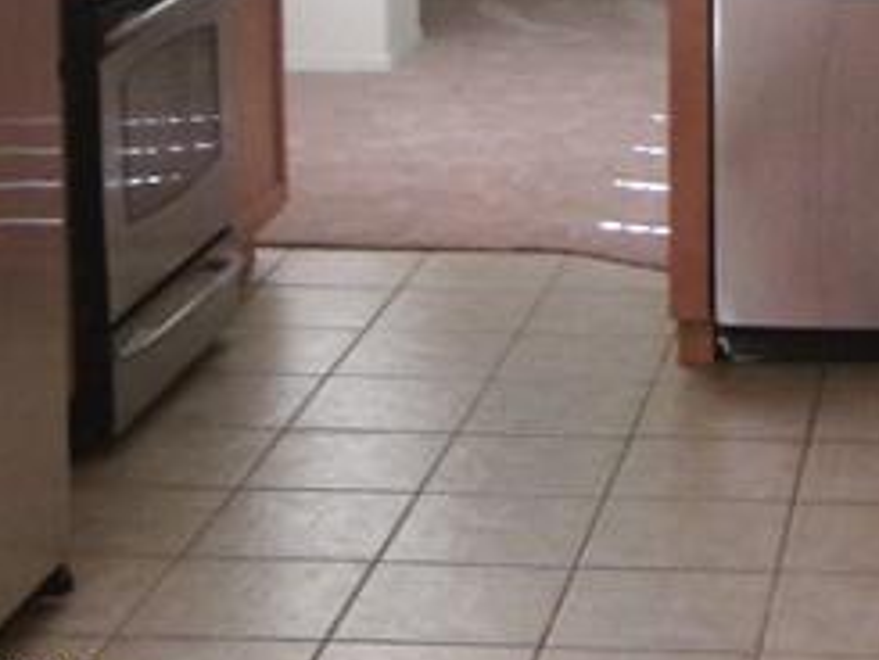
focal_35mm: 107
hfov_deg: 17.9
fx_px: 2718
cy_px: -97
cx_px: 908
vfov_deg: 13.5
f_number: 3.6
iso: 409
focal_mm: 7.2
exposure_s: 1/17
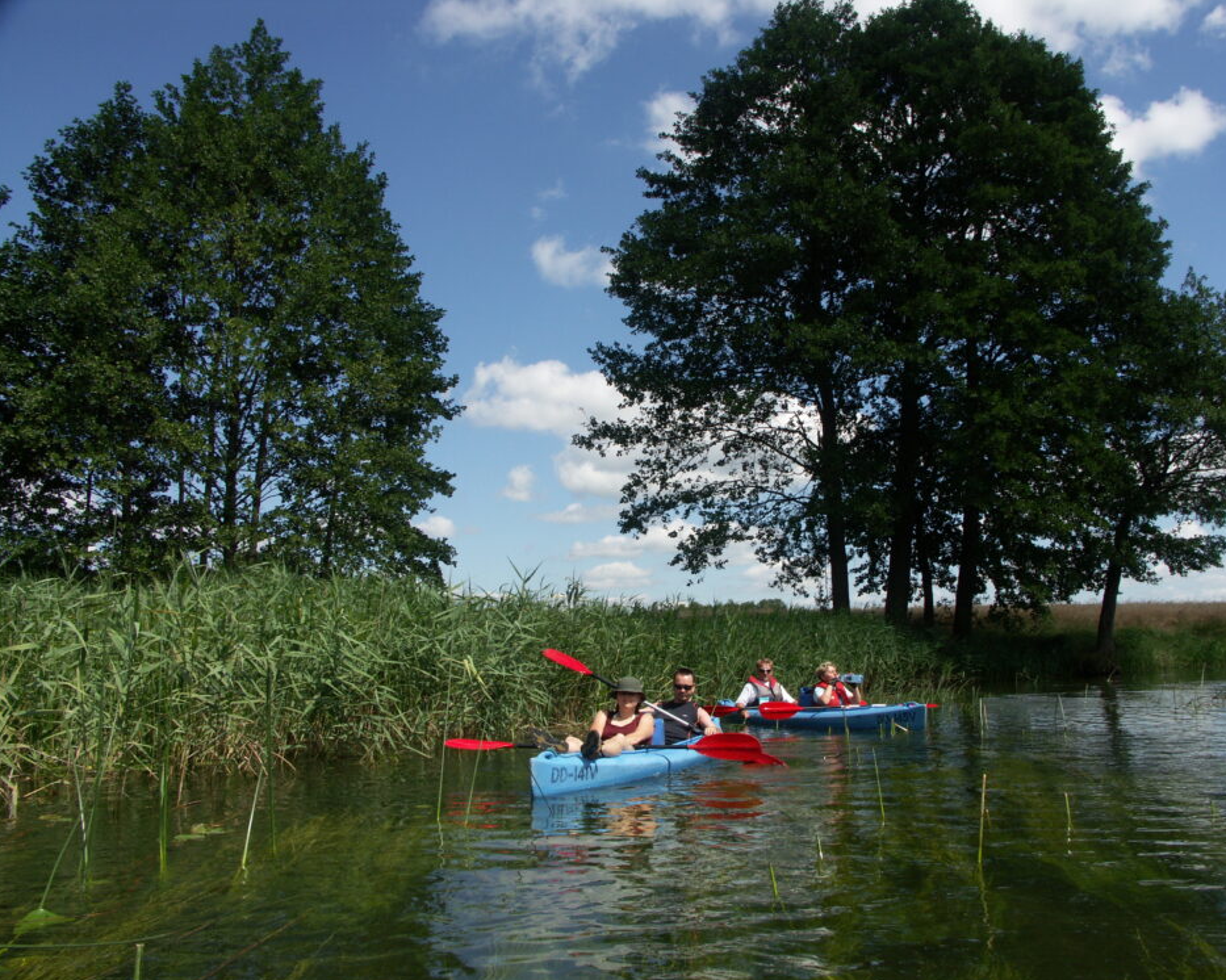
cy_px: 503
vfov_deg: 48.5
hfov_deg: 58.7
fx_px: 1088
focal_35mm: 30
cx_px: 664
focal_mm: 7.2
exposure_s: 1/400
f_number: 7.1
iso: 64
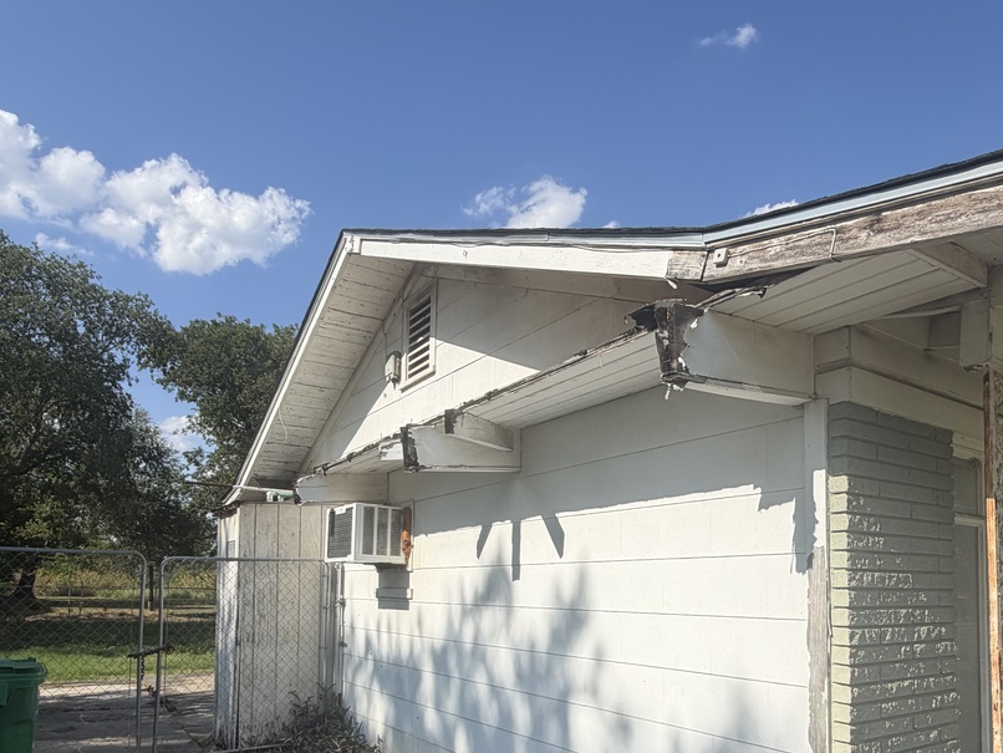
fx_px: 725
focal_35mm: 25
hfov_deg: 69.0
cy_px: 555
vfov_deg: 52.7
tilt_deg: +1.8
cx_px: 571
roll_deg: -0.4
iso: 20
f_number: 2.2
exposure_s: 1/876
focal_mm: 2.22
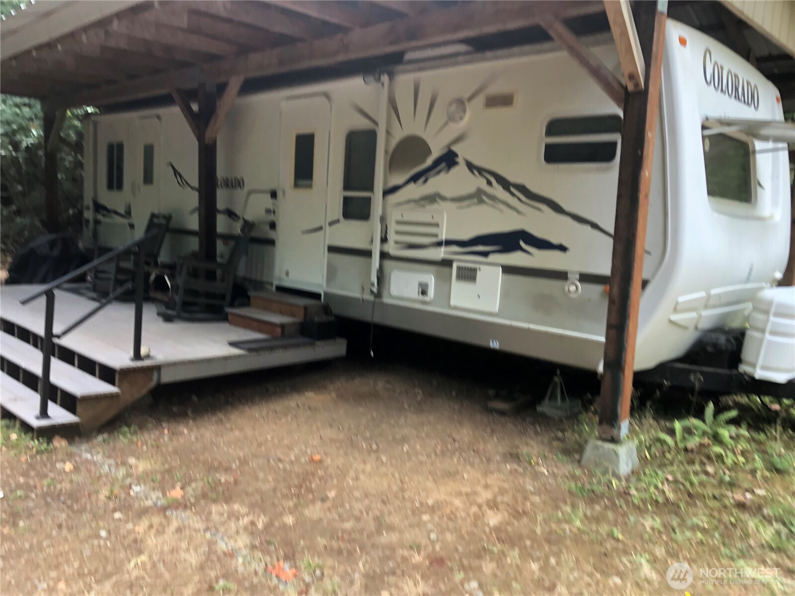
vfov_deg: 49.7
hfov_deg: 63.4
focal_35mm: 28
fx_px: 643
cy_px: 298
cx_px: 398
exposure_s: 1/120
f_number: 1.8
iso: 40
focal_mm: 3.99
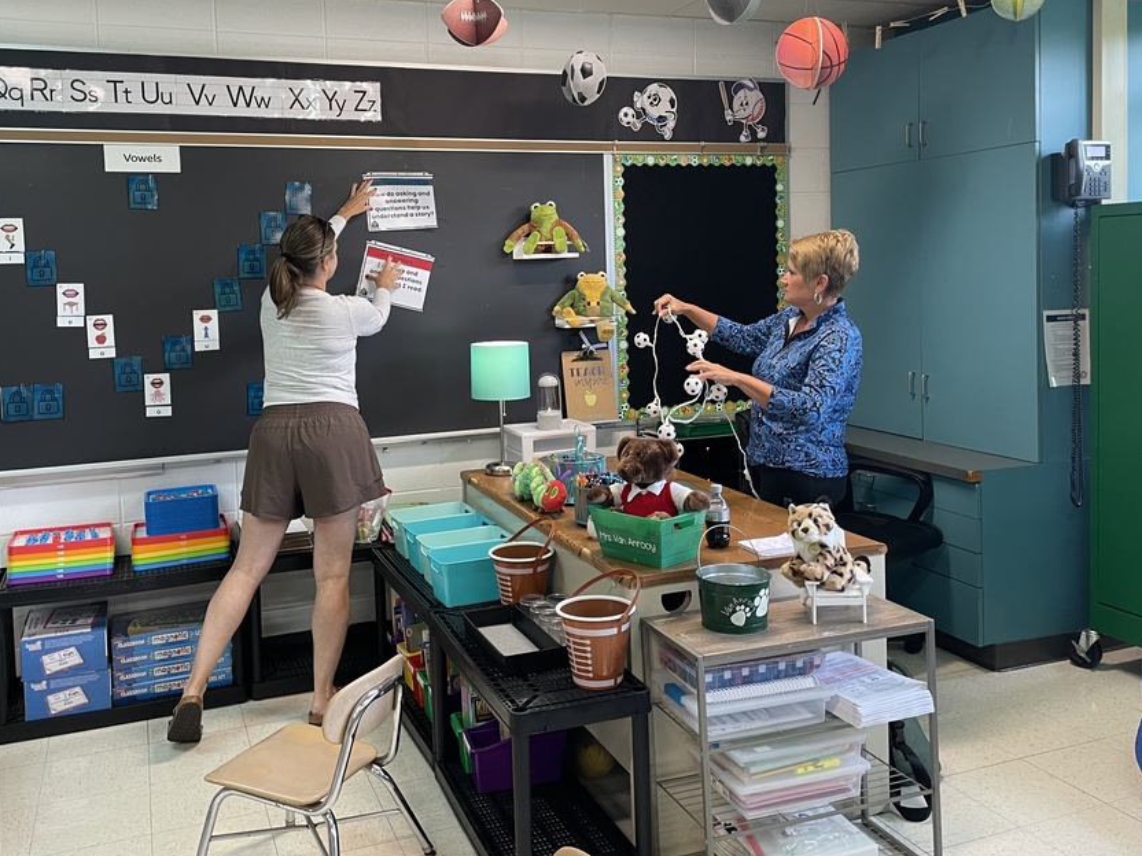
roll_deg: +2.7
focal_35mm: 32
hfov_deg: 56.8
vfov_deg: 44.0
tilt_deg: -2.8
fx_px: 1056
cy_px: 348
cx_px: 545
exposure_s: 1/60
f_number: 1.6
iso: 80
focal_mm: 4.2
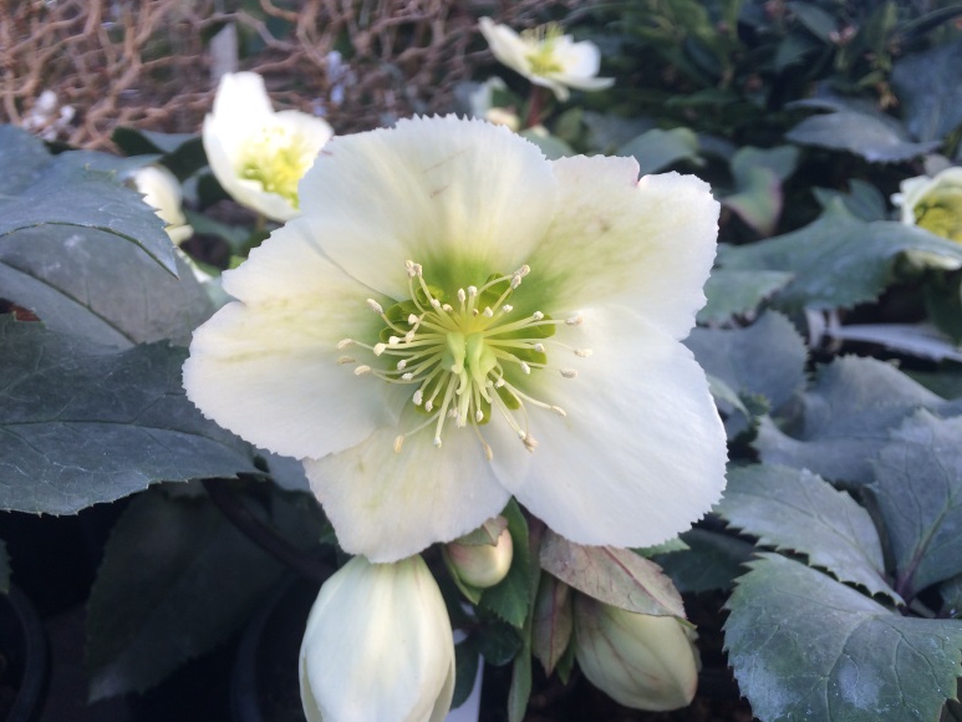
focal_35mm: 30
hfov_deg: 59.9
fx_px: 834
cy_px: 366
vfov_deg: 46.8
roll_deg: -0.8
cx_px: 493
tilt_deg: -17.7
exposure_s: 1/105
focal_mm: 4.15
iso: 32
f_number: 2.2
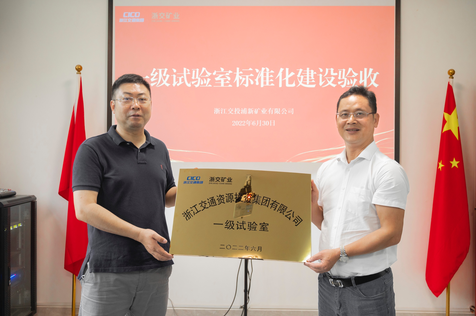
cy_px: 158
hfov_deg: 53.2
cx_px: 238
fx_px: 476
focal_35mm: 36
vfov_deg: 36.8
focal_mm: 36
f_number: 5
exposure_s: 1/125
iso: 1250
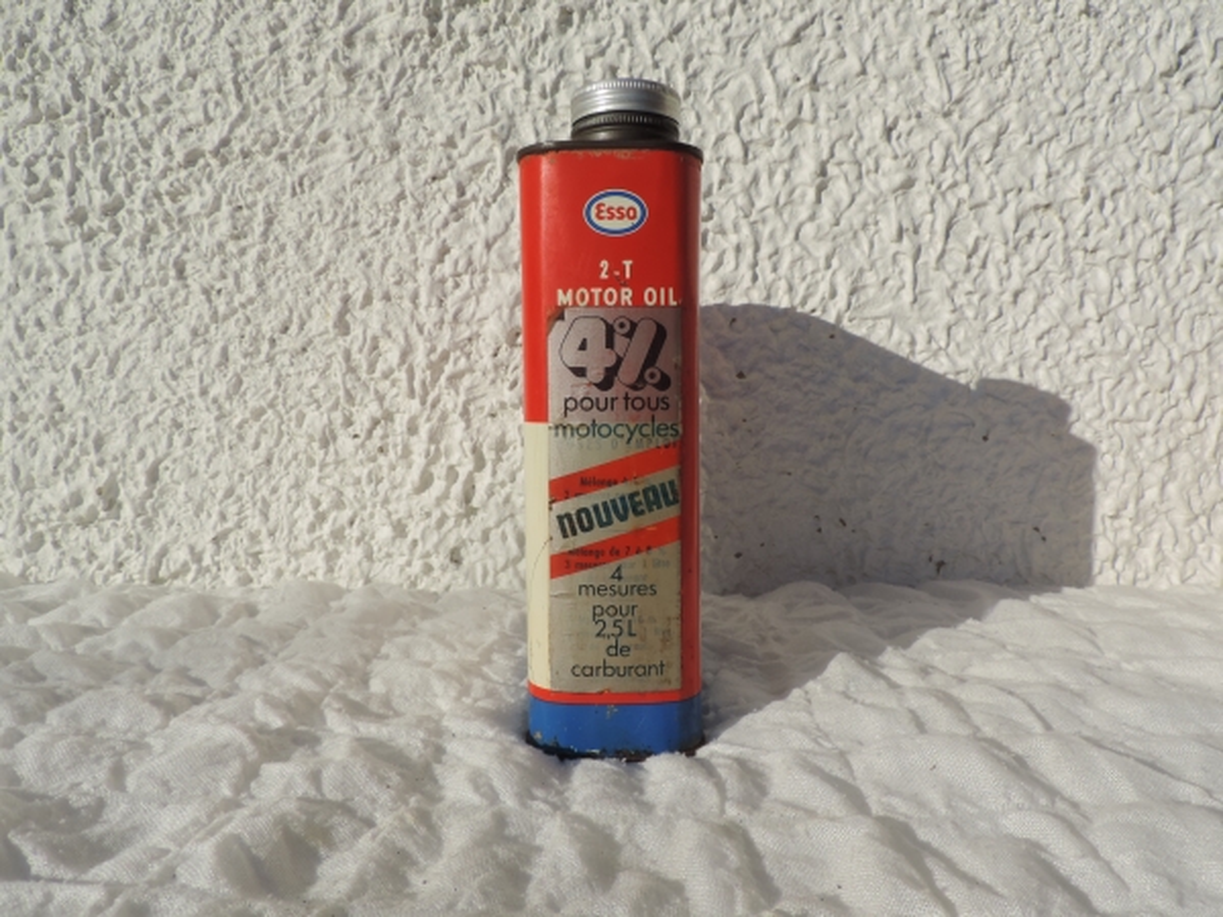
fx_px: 848
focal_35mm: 24
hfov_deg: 71.6
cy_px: 458
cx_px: 612
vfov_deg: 56.8
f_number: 4.2
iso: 80
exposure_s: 1/1250
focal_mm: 4.3
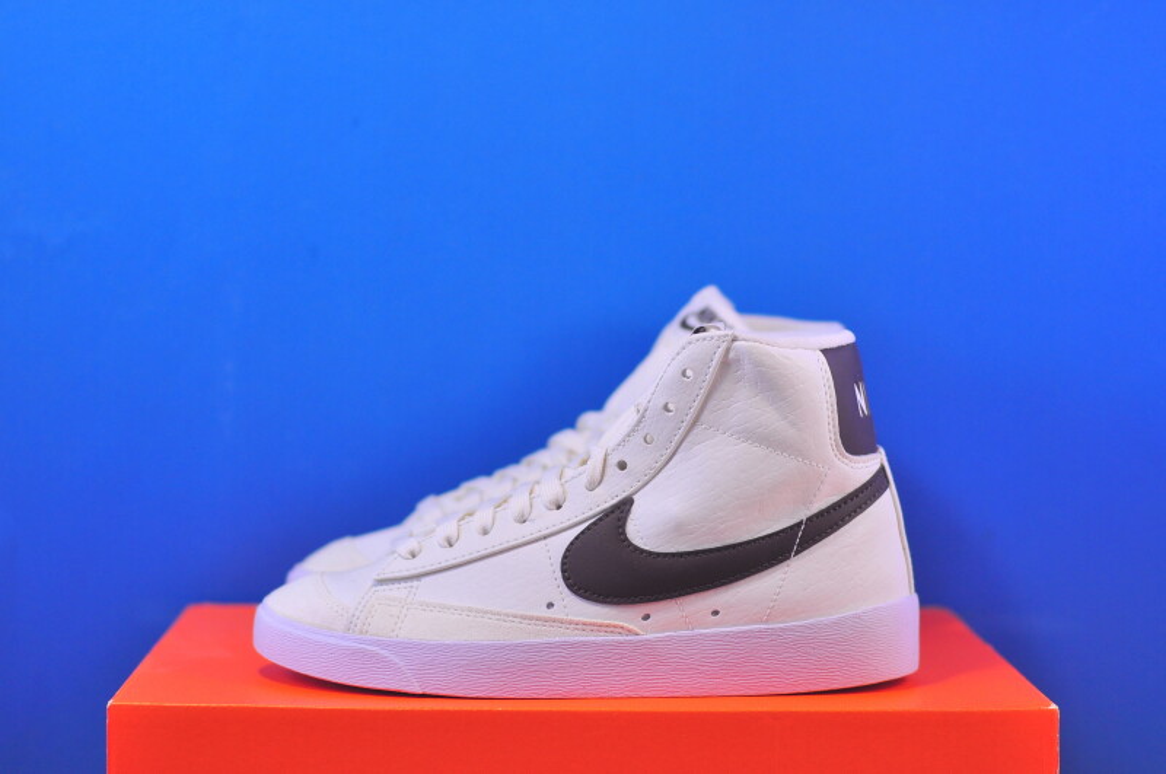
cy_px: 387
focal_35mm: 75
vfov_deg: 18.1
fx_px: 2426
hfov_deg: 27.0
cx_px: 583
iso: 250
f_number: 2.5
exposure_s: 1/320
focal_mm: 50
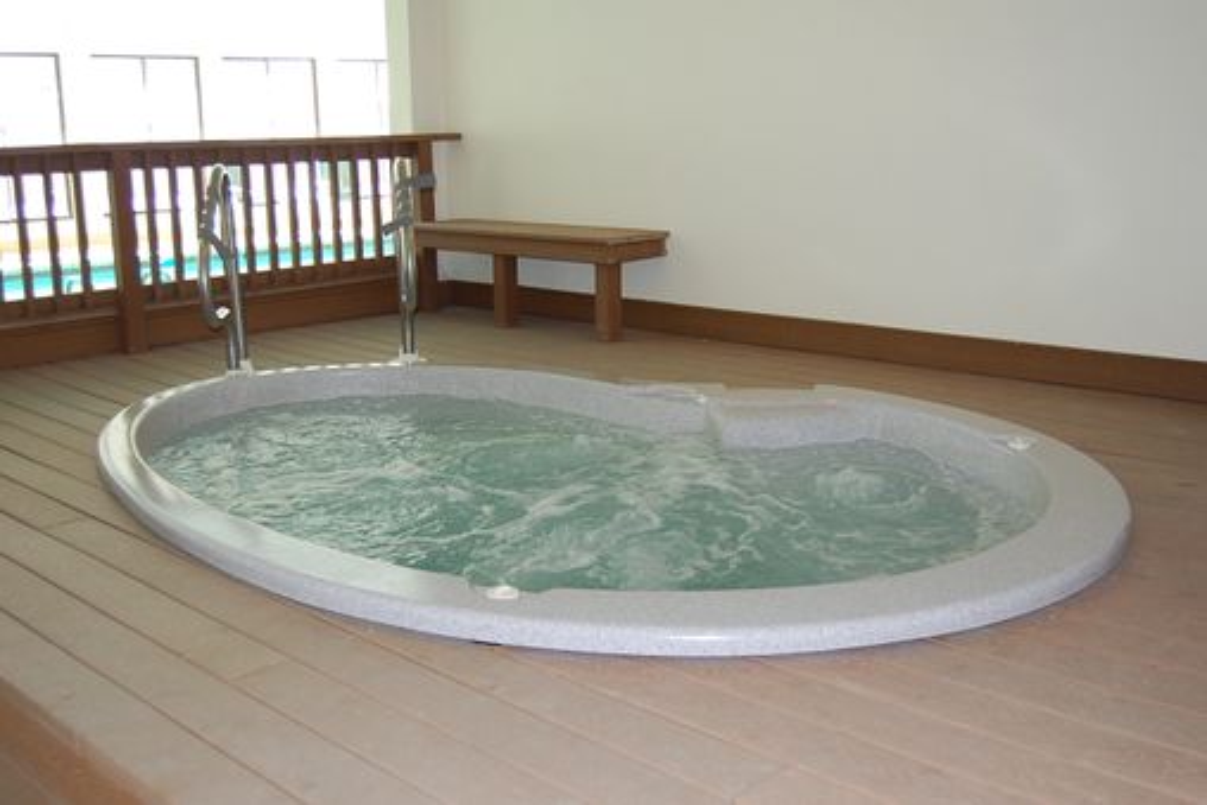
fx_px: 1308
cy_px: 402
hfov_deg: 49.5
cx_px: 604
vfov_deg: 34.2
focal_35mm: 39
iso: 400
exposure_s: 1/60
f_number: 4
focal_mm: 26
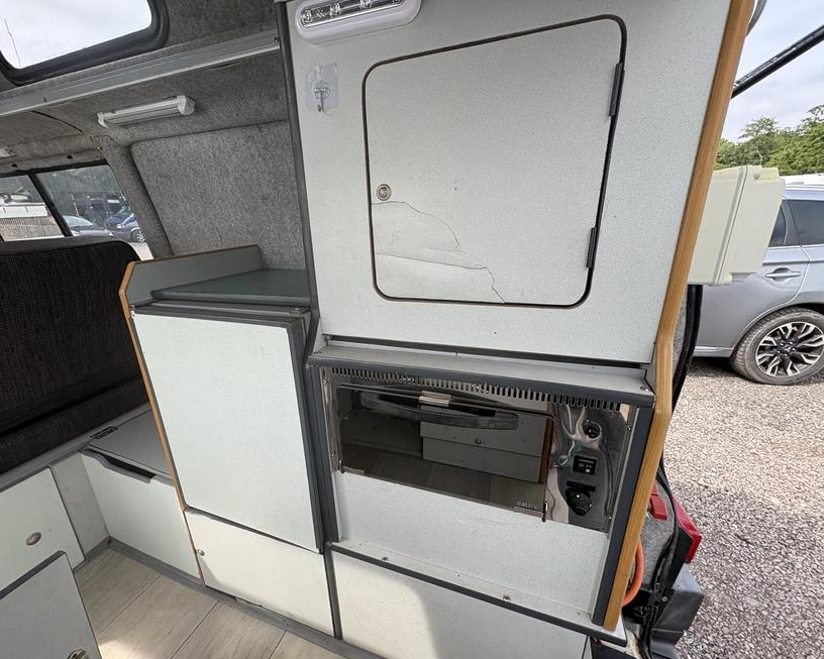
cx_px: 382
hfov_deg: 96.6
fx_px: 366
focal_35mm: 15
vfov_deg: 84.0
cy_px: 338
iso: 50
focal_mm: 2.22
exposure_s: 1/379
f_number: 2.2
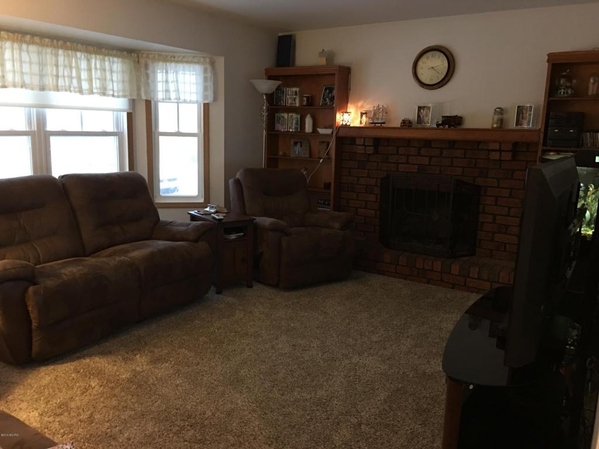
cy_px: 224
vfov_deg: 48.2
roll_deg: -1.3
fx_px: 502
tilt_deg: -9.2
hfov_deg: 61.7
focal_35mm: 29
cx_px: 300
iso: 64
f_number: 2.2
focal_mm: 4.15
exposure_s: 1/4
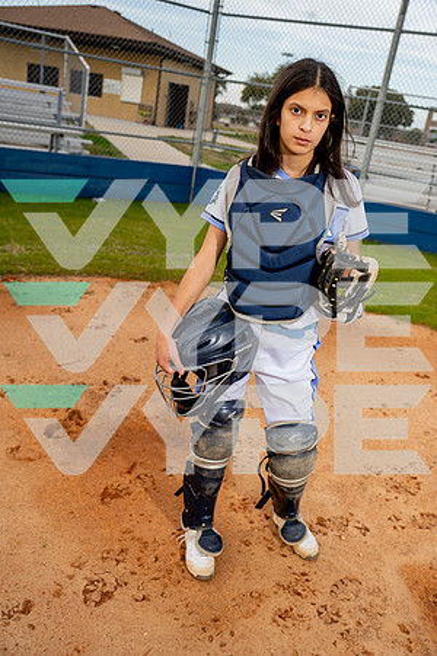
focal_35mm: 32
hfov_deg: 41.1
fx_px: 583
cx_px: 218
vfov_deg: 58.7
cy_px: 328
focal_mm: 32
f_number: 4
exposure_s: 1/250
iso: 80
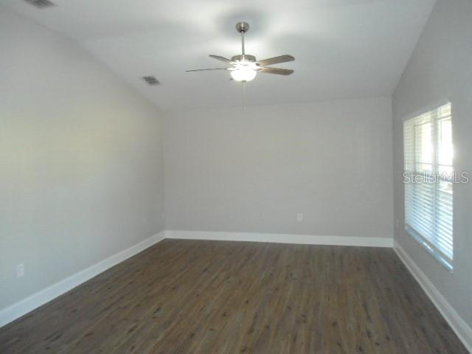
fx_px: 355
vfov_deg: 53.1
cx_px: 236
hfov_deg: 67.3
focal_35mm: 26
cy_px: 177
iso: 400
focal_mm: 4.7
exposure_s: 1/60
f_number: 2.8
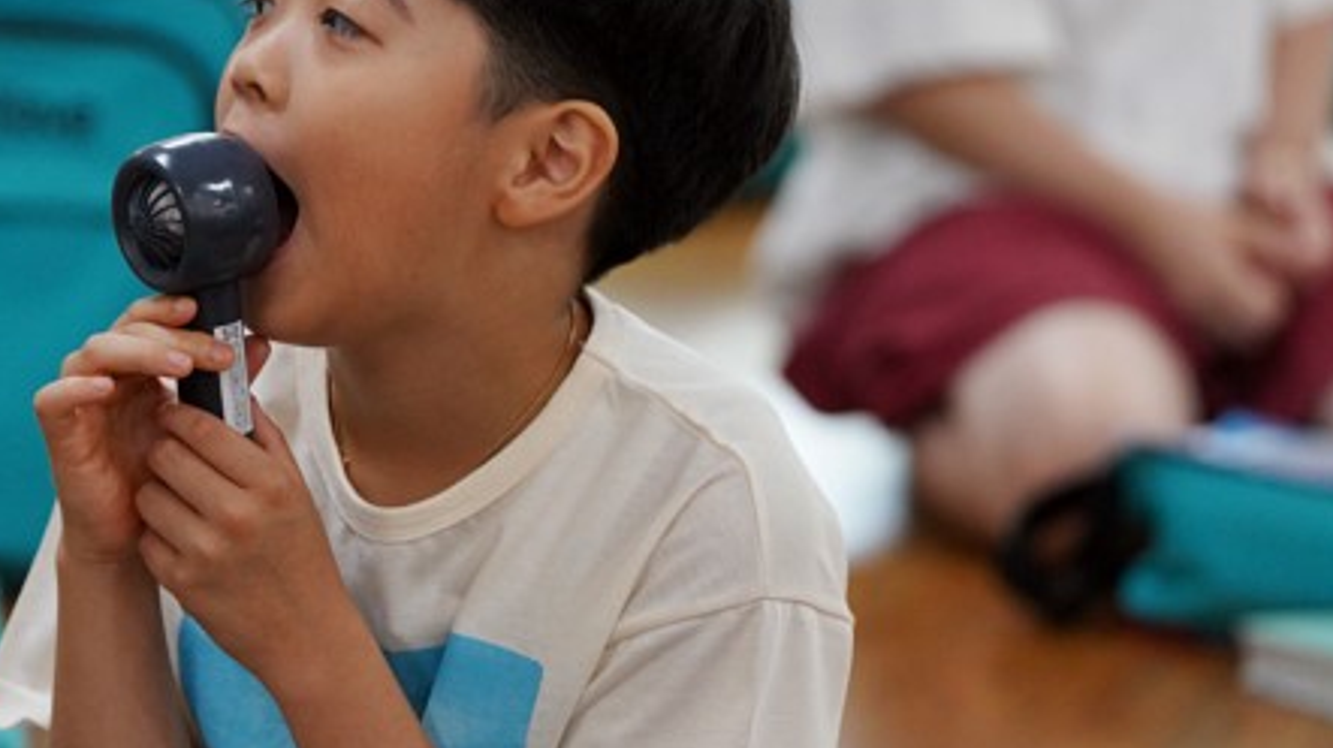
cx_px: 461
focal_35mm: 427
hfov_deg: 5.1
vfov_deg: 2.8
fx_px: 15084
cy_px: 380
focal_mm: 200
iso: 1600
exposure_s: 1/250
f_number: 3.2
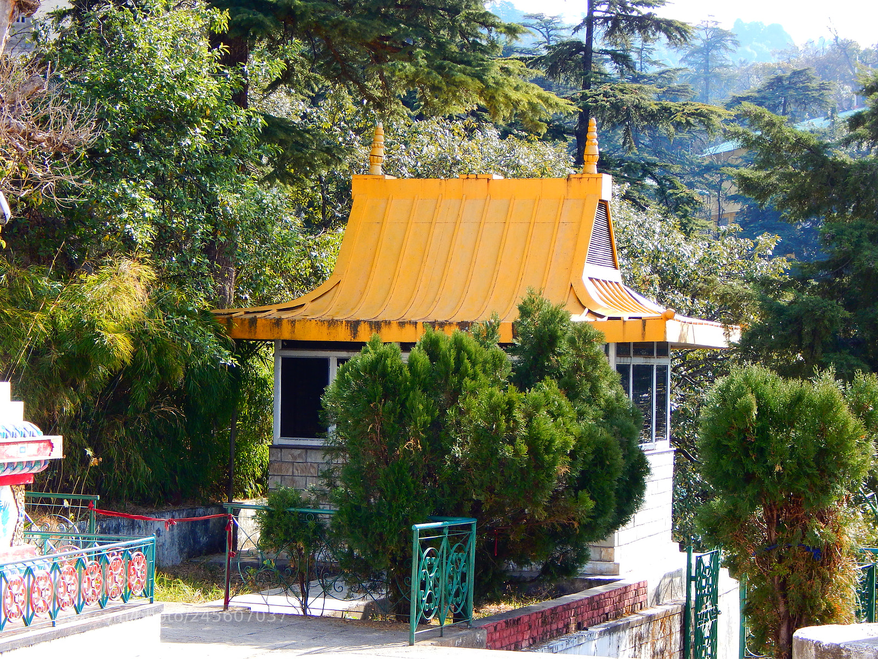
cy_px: 330
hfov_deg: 21.1
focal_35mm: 93
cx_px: 439
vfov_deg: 15.9
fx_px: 2359
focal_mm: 16.6
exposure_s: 1/200
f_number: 4.4
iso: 125
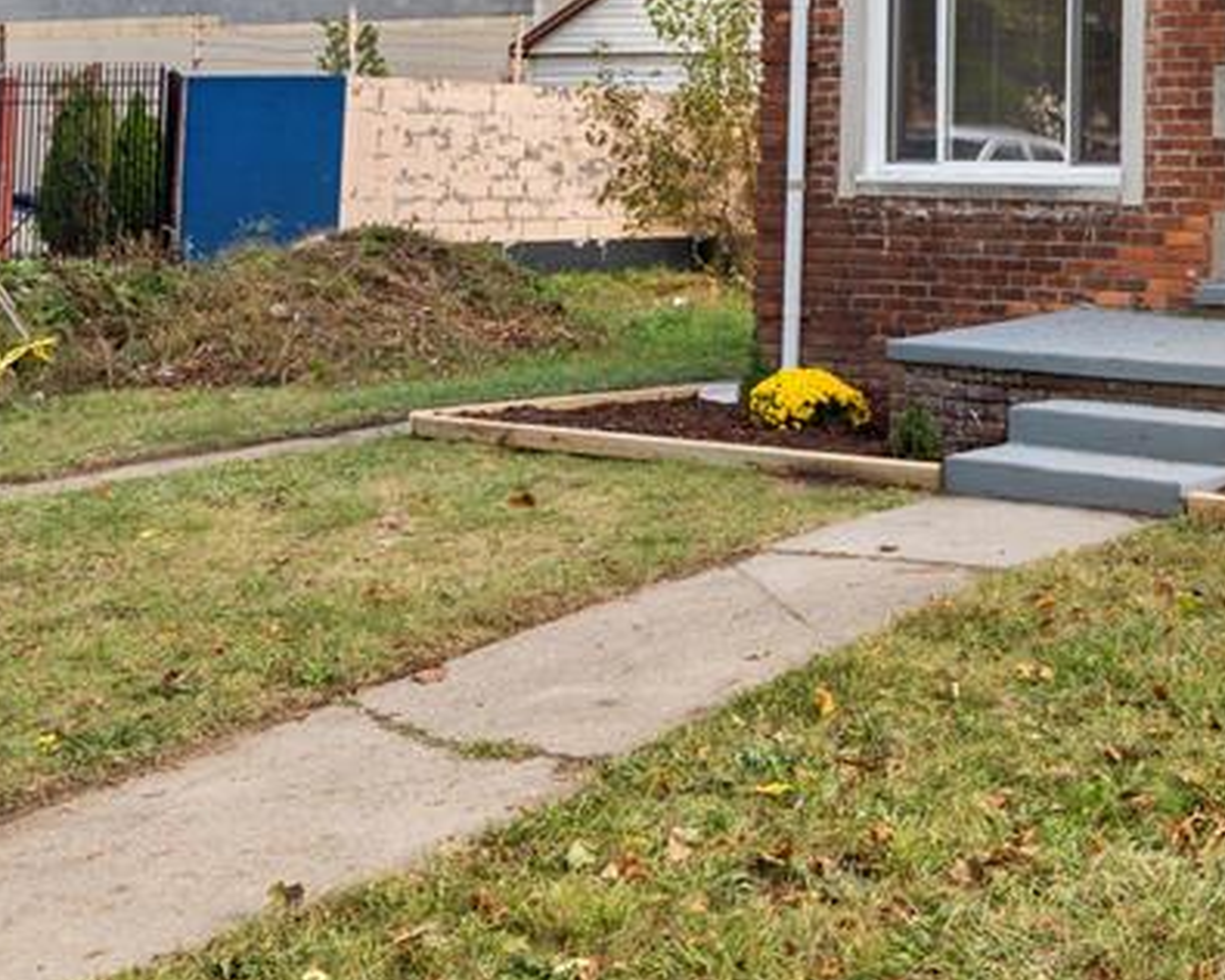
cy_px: 28
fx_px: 2030
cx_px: 1303
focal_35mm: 56
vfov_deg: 25.9
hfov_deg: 30.5
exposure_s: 1/15
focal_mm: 23
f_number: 9
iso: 100
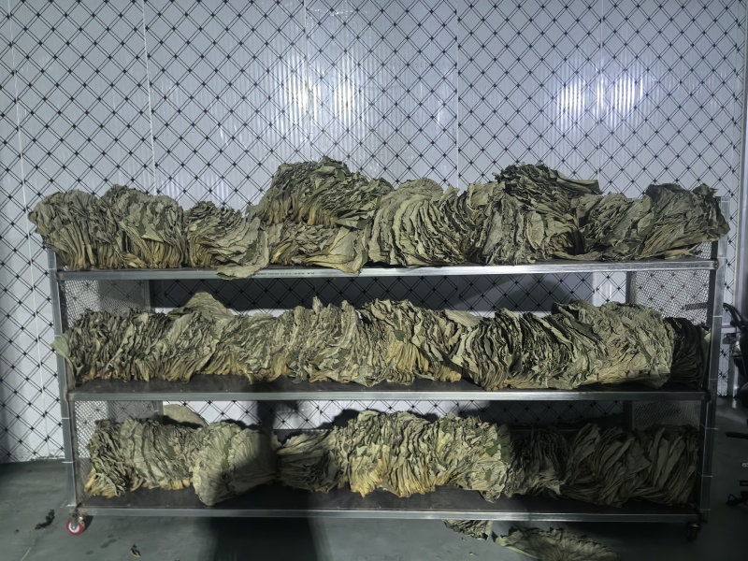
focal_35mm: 27
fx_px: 583
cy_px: 280
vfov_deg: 51.4
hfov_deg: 65.3
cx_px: 374
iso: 500
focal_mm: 5.75
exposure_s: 1/33.3
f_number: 1.4
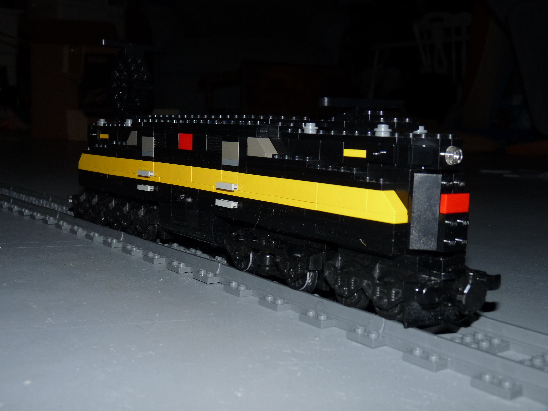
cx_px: 274
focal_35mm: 42
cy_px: 206
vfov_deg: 34.3
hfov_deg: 44.8
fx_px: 665
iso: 100
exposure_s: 1/125
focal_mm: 7.4
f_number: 3
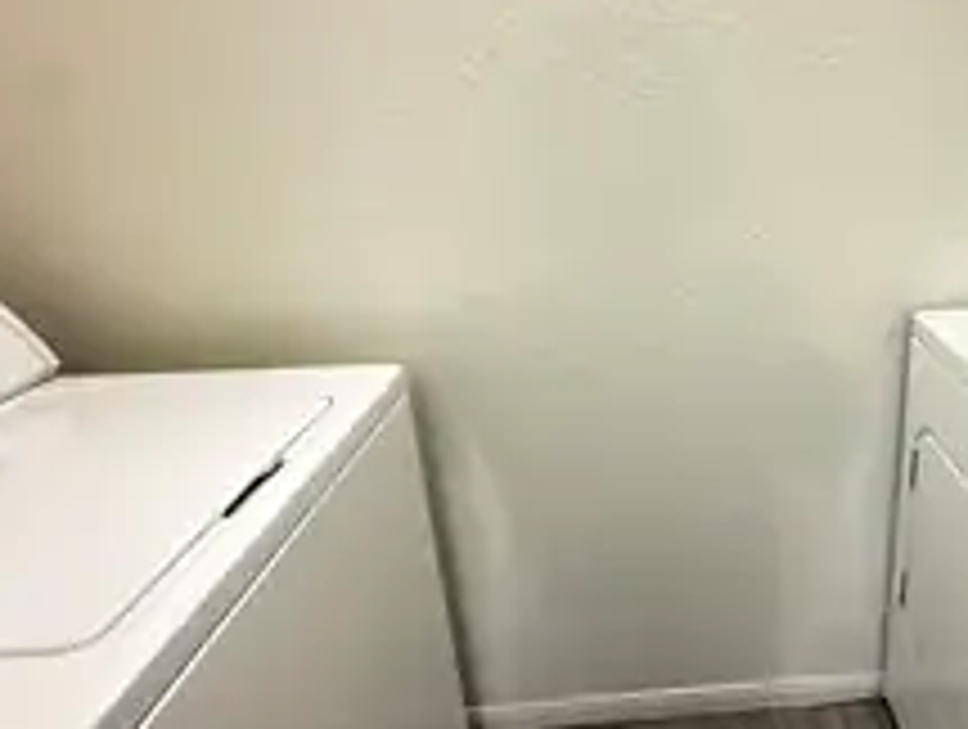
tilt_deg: -21.5
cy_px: 346
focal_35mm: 26
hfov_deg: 63.7
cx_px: 711
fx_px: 728
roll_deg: +2.3
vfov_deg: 53.2
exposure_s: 1/60
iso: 800
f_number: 2.2
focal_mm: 2.22
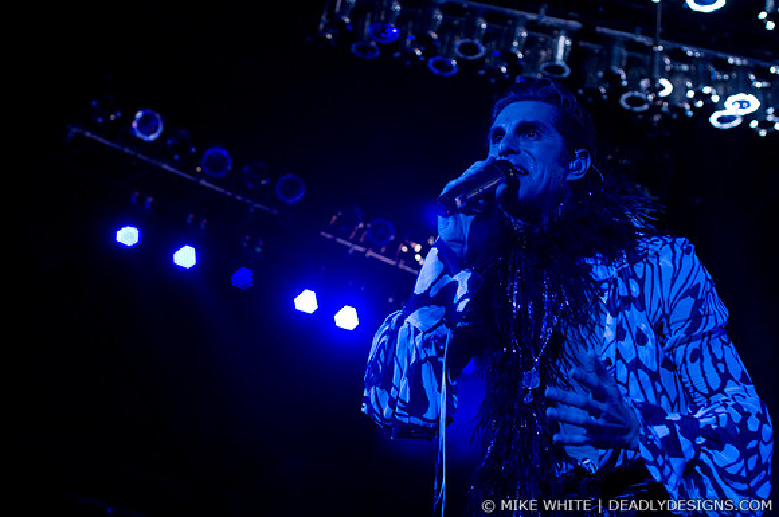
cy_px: 258
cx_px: 390
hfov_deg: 37.9
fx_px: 1134
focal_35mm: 52
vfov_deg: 25.7
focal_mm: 35
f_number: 3.5
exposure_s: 1/200
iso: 800
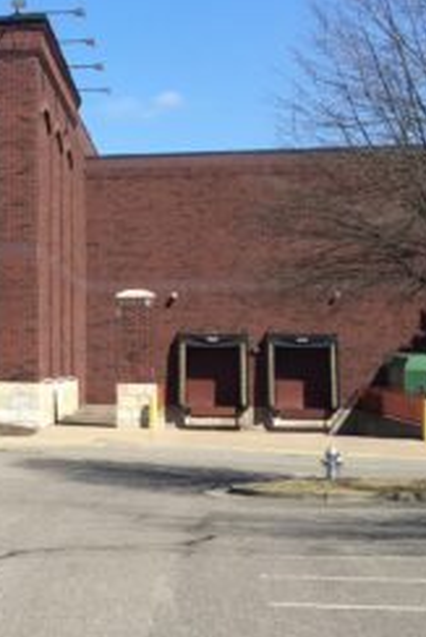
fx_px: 1684
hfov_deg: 12.6
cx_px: -436
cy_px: 285
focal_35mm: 95
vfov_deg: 21.4
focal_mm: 4.15
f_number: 2.2
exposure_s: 1/1282
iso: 25
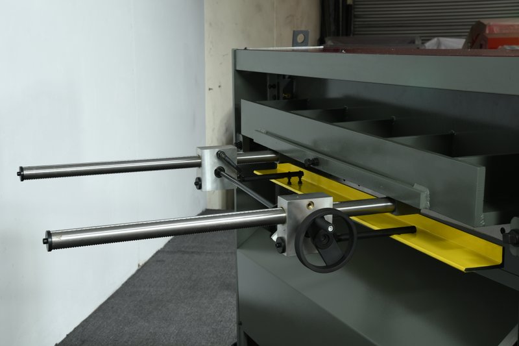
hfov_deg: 38.2
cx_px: 260
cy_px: 173
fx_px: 749
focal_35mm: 52
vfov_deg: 26.0
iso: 400
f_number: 8
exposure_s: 1/10
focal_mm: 35
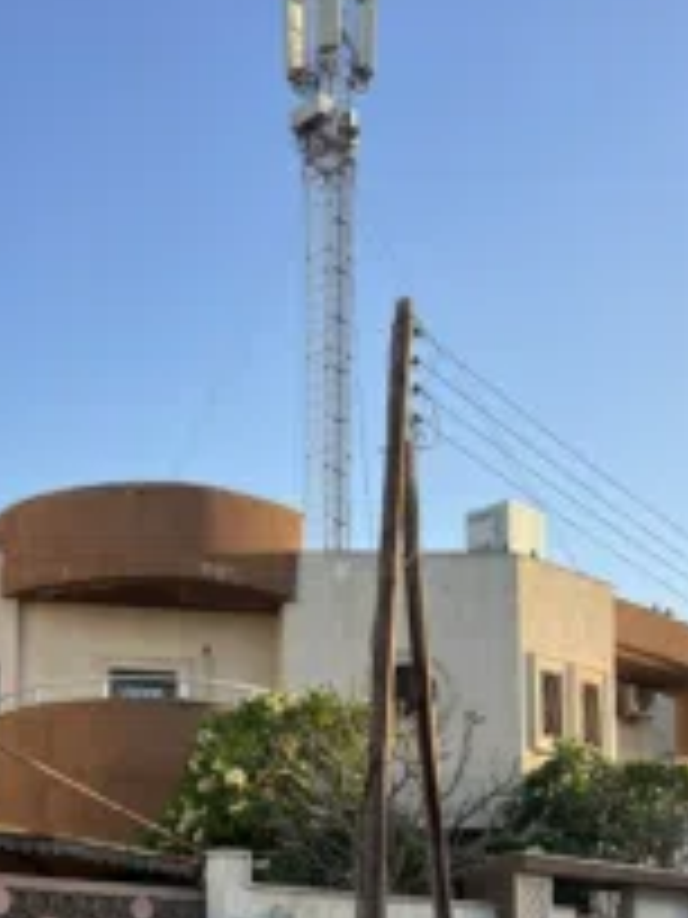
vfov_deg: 35.2
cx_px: 261
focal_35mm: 51
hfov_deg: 28.5
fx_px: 1352
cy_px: 837
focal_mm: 5.7
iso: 50
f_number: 1.5
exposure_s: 1/1196
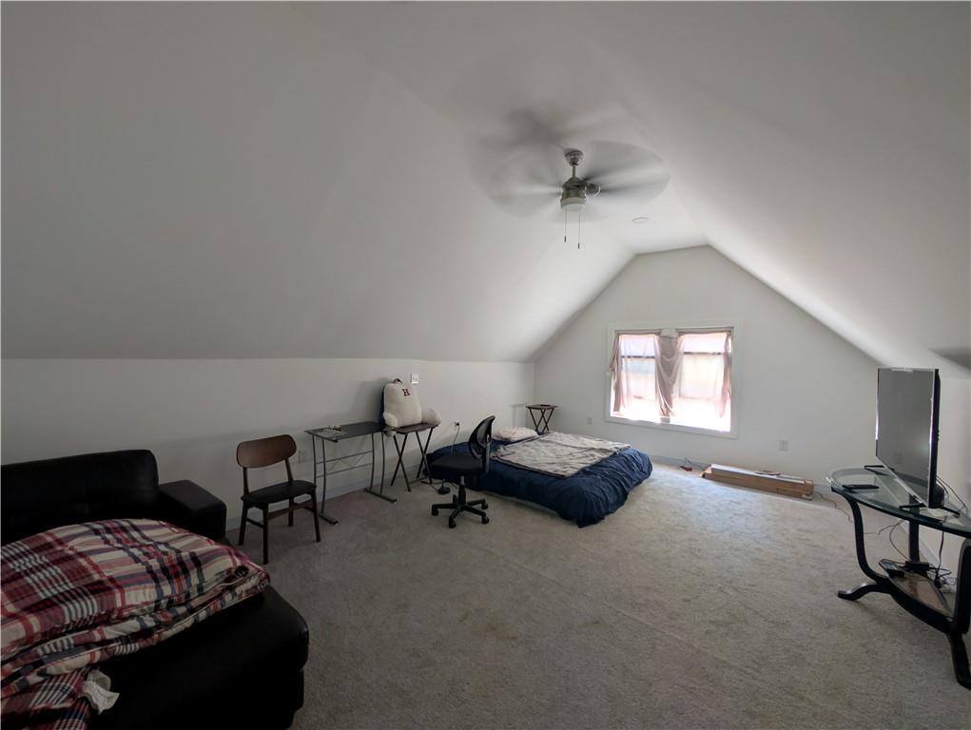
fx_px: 337
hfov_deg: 110.5
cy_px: 365
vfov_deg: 94.6
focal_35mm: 12
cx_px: 486
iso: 52
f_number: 1.7
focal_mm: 2.02
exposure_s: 1/15.7
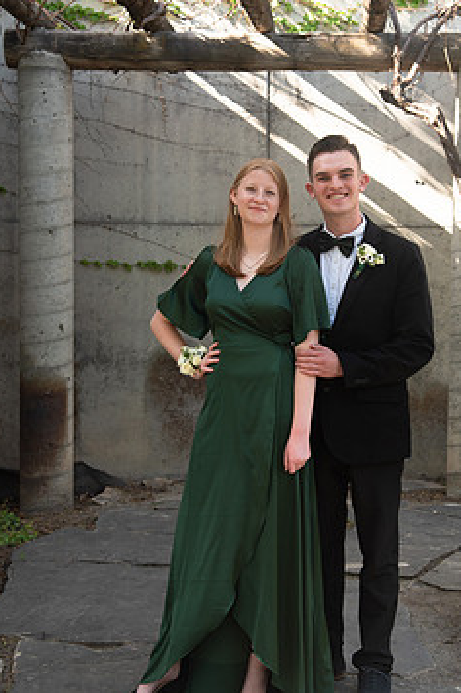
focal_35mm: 66
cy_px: 332
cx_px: 268
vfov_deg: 30.5
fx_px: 1270
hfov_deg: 20.6
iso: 200
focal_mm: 52
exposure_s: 1/200
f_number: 5
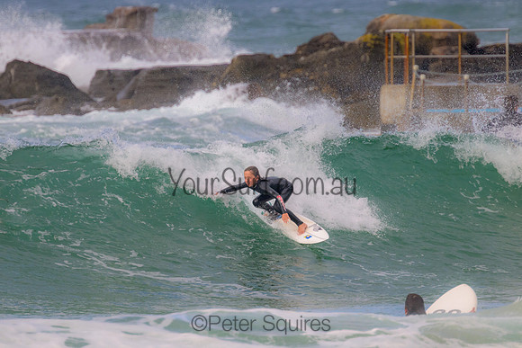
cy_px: 167
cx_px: 251
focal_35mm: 831
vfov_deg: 1.7
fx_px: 12045
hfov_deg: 2.5
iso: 1400
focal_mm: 800
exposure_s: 1/1250
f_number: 11
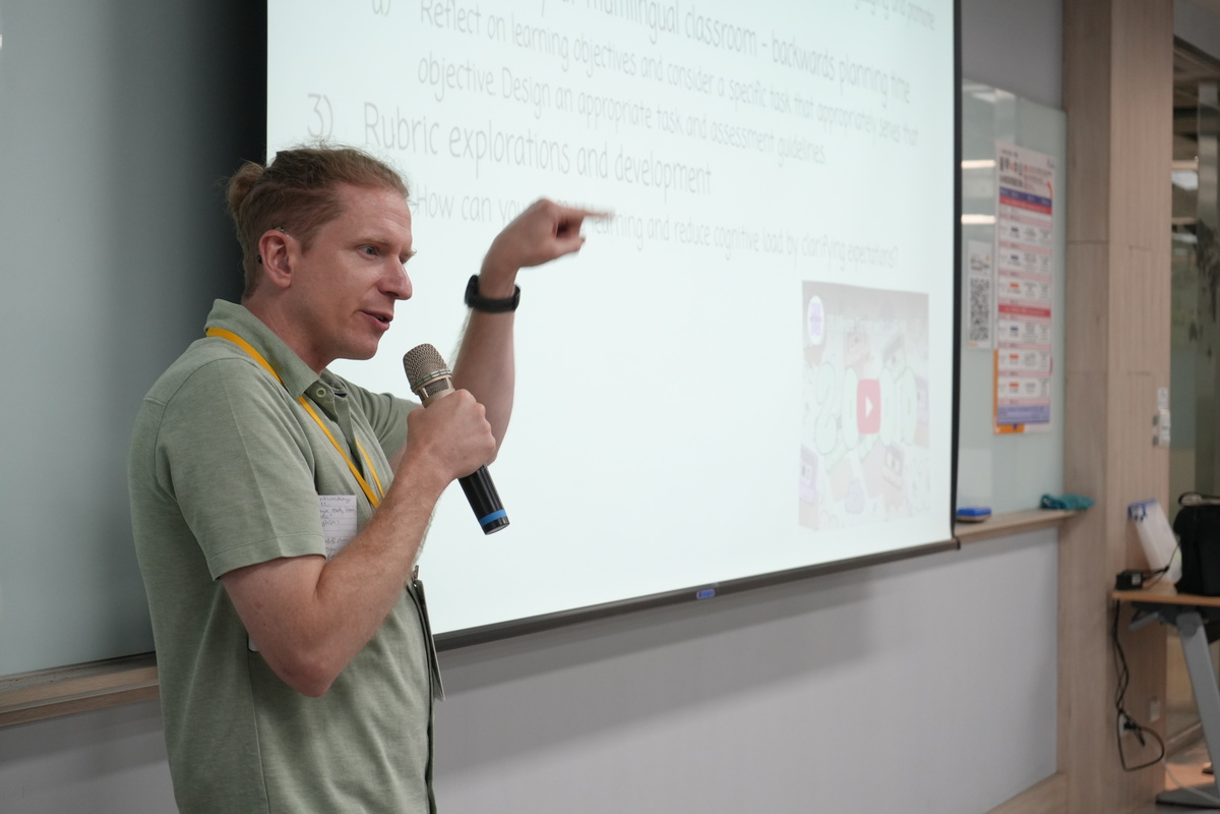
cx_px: 610
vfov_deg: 19.5
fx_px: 2372
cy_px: 407
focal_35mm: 70
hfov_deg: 28.8
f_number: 5.6
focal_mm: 70
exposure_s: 1/160
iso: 2000
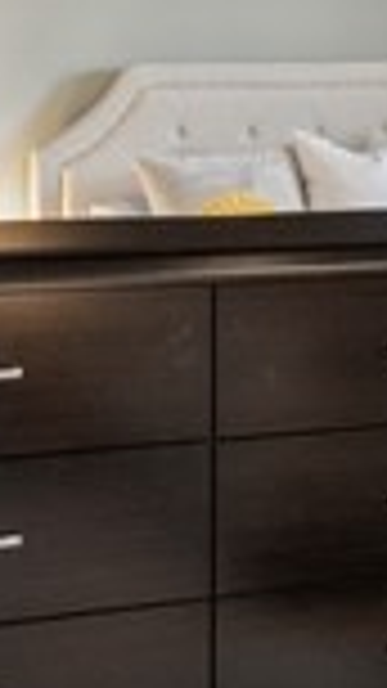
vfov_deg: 17.7
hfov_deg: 9.0
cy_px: 61
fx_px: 2172
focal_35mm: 119
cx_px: 992
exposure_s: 1/8
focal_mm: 16
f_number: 9
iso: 2000
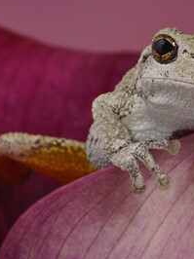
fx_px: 3652
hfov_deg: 3.0
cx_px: 136
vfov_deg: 4.1
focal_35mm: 488
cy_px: 164
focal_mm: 180
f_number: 16
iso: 80
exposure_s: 1/200
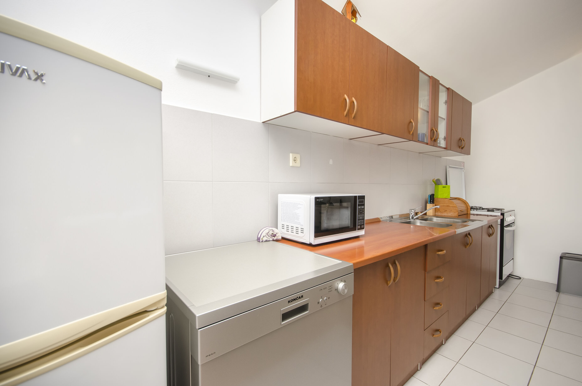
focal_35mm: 15
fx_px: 242
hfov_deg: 100.5
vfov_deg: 77.1
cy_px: 193
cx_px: 291
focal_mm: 10
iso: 100
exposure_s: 1/100
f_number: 8
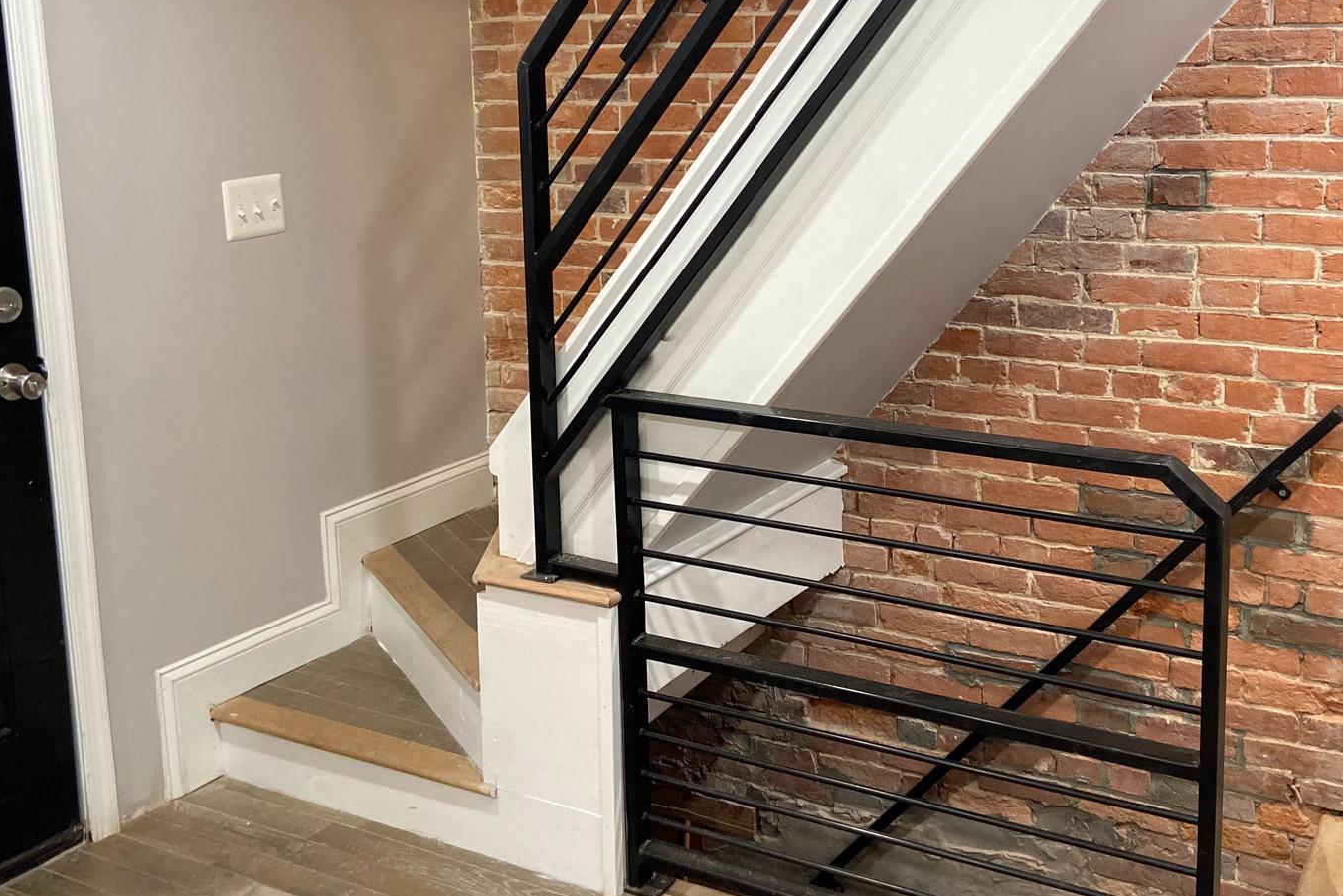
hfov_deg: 47.3
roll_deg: +0.4
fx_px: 1530
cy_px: 354
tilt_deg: -11.9
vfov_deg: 32.5
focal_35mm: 41
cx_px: 755
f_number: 1.8
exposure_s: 1/60
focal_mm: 4.25
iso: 250
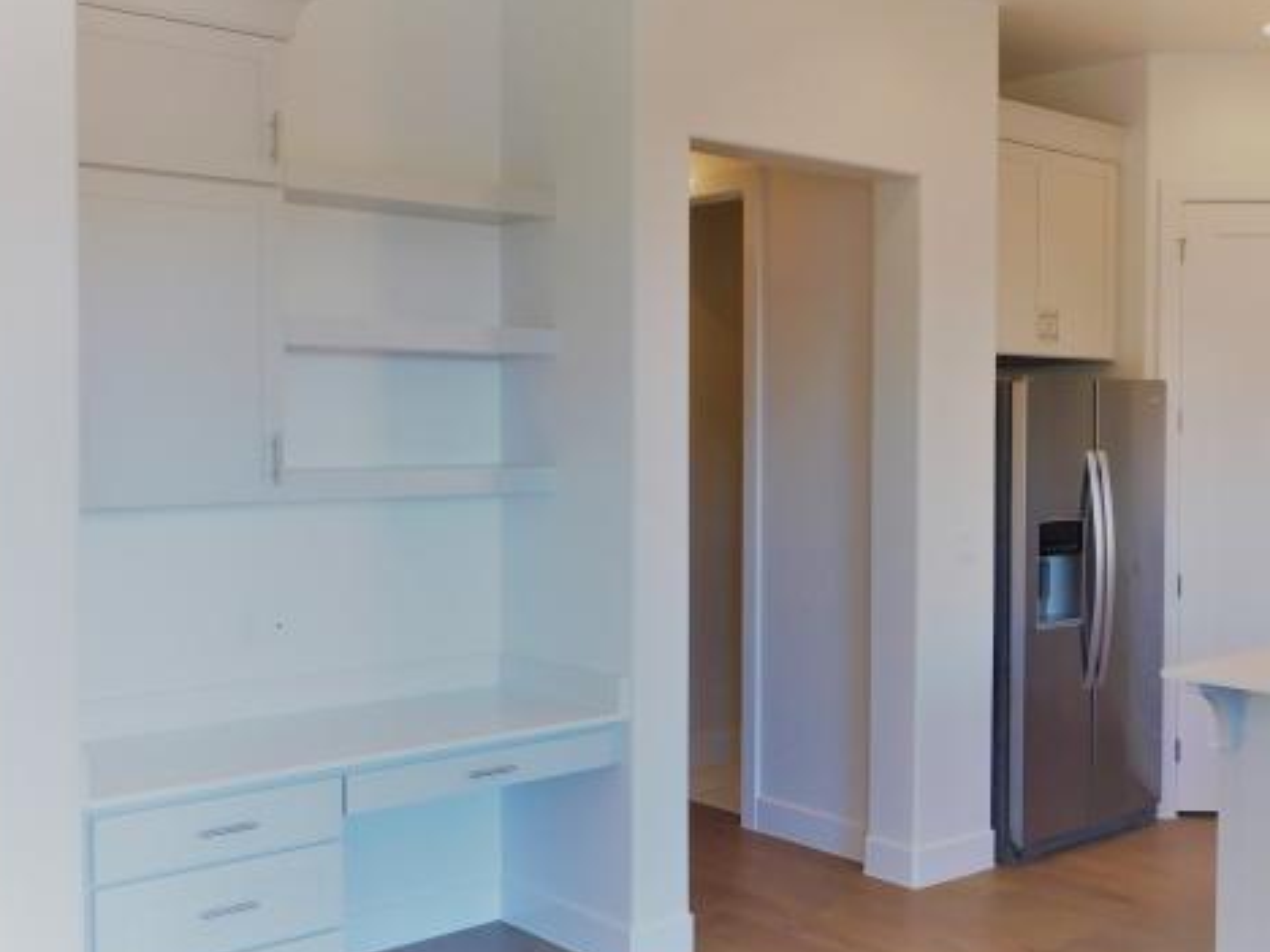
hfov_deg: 45.6
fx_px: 1504
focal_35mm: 41
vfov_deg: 35.1
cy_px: 461
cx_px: 752
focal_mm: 5.3
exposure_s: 1/30
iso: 125
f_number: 3.2
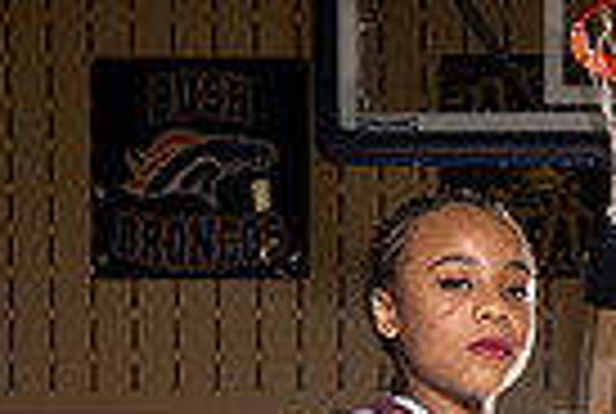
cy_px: 940
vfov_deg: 10.3
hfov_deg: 17.2
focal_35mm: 118
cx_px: 450
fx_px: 2023
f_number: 8
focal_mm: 36
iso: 640
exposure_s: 1/250
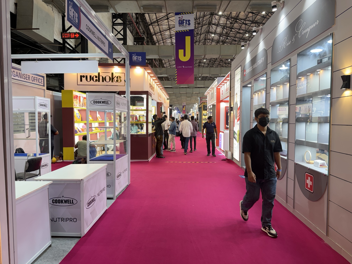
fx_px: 244
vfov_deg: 56.8
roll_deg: +0.3
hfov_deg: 71.6
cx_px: 176
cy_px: 132
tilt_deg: -2.9
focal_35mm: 24
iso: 64
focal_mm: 6.76
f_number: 1.78
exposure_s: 1/100
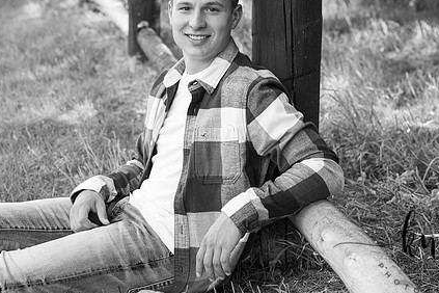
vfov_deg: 14.2
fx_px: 1171
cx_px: 220
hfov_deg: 21.2
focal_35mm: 96
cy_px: 102
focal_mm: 70
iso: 400
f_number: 5
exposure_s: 1/200
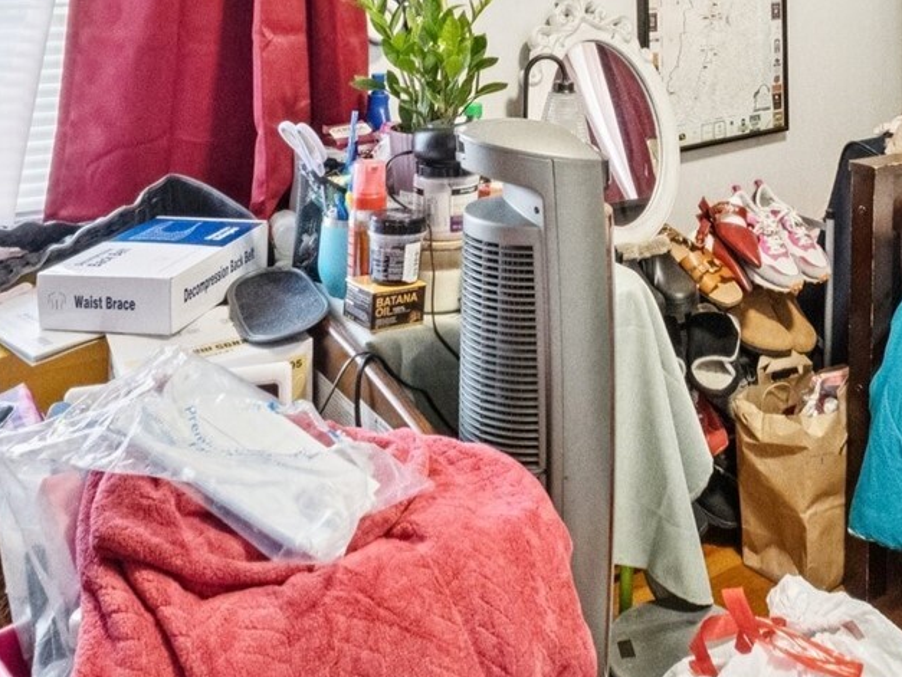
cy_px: -40
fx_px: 1017
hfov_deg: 46.6
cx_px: 641
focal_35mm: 39
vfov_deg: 33.0
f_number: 9
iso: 5000
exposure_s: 1/30
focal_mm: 10
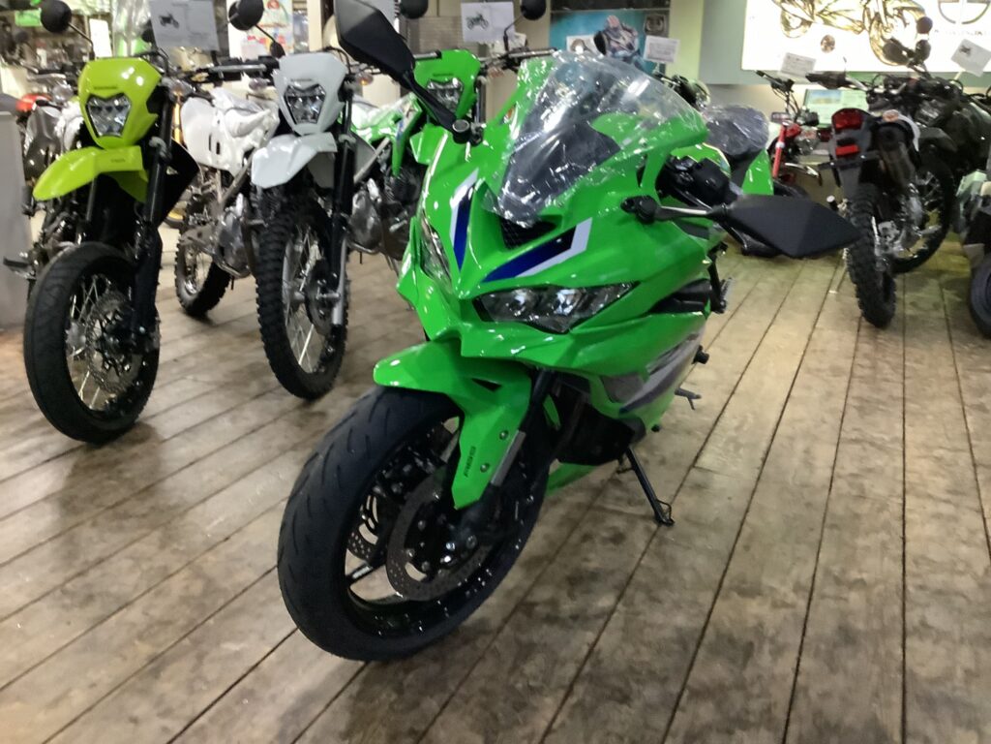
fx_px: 887
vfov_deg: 45.4
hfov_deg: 58.4
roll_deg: +0.0
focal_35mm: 31
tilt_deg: -18.5
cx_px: 496
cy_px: 372
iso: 640
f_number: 2.4
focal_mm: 3.3
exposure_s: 1/30
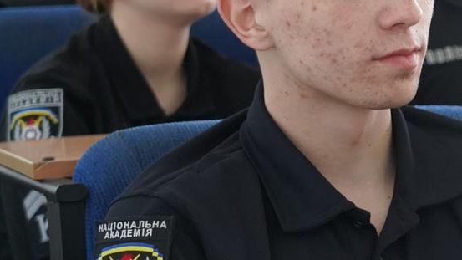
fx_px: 1739
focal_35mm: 142
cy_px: 83
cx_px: 430
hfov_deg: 14.9
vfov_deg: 8.5
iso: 6400
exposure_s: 1/160
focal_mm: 50
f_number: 4
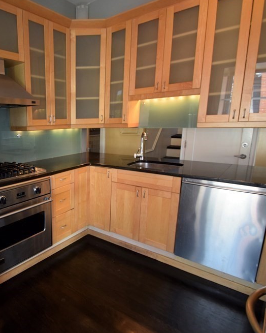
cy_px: 169
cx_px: 46
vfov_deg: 75.0
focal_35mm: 22
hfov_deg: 57.5
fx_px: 216
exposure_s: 1/80
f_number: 4.5
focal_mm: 10
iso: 800
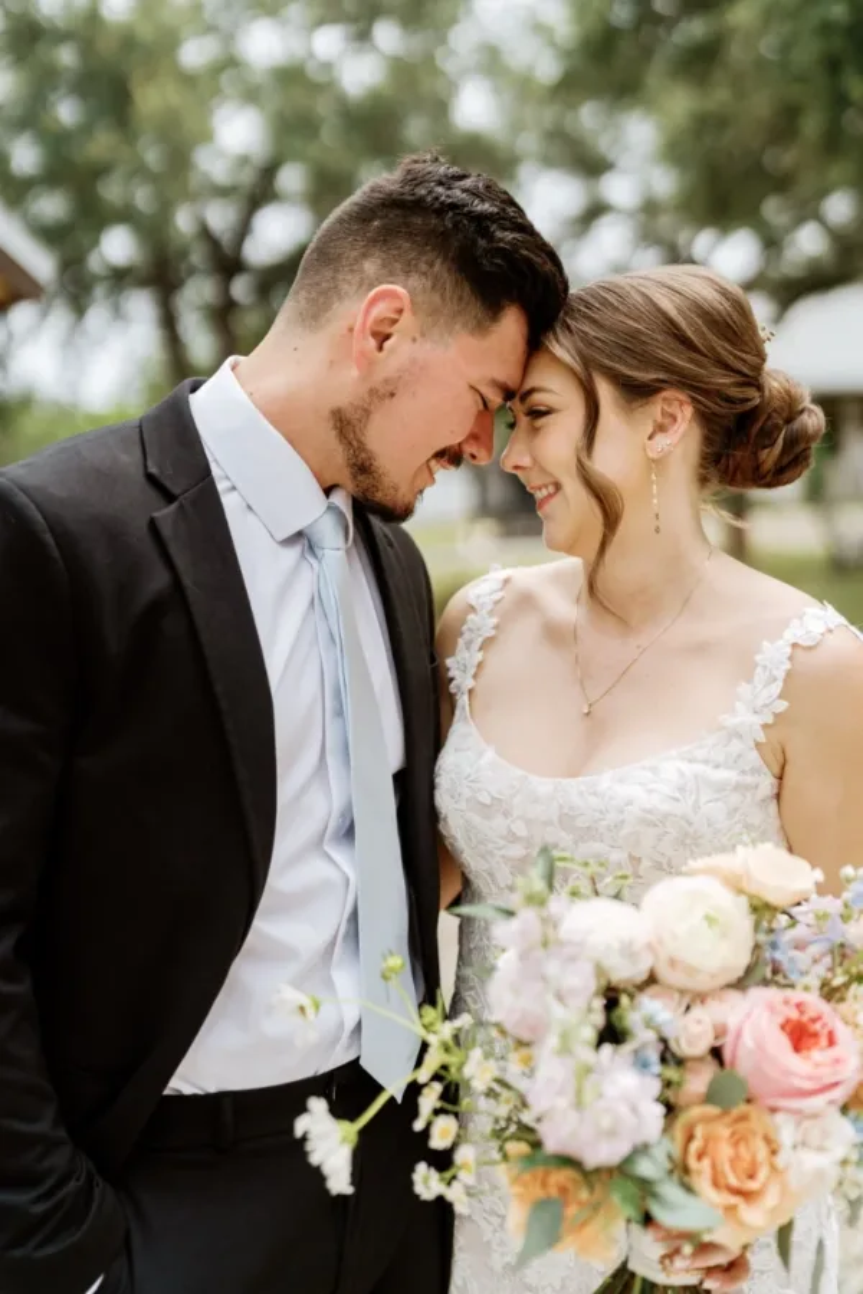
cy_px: 647
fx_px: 1798
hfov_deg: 27.0
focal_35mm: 50
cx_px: 432
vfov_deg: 39.6
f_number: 1.8
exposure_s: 1/3200
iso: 250
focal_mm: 50
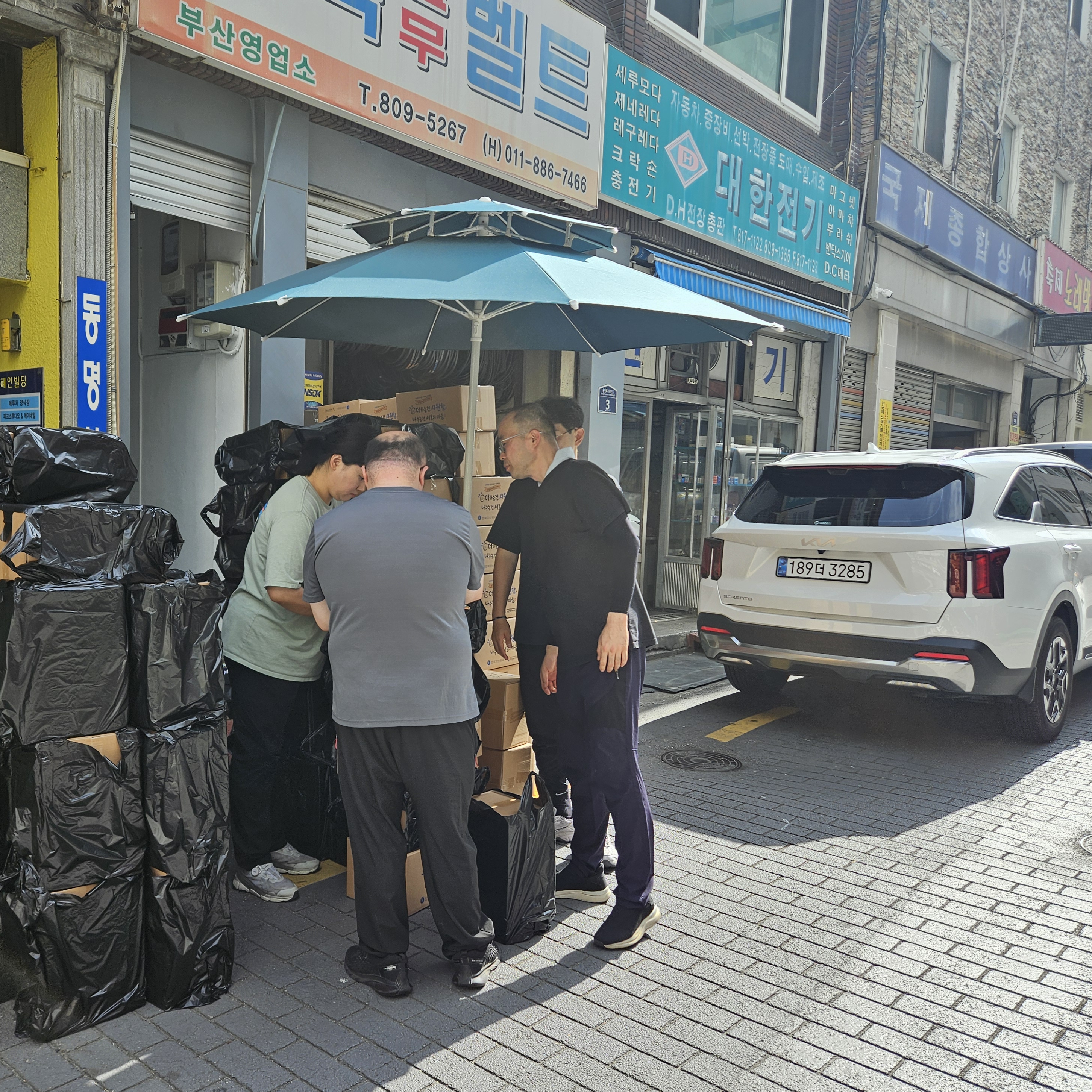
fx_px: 999
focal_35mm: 28
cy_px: 551
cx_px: 414
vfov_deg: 57.3
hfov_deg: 56.7
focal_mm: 5.4
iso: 25
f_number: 1.8
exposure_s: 1/647
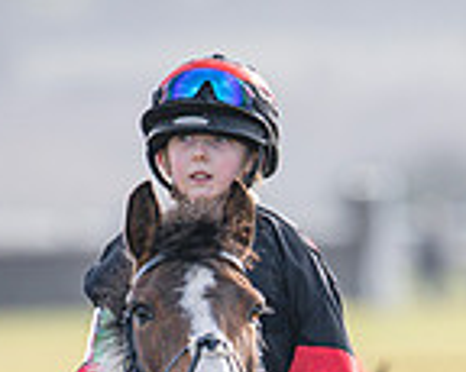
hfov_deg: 0.9
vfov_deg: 0.7
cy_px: 574
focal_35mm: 2193
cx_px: 205
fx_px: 30225
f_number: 4.5
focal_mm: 400
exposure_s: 1/640
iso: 400
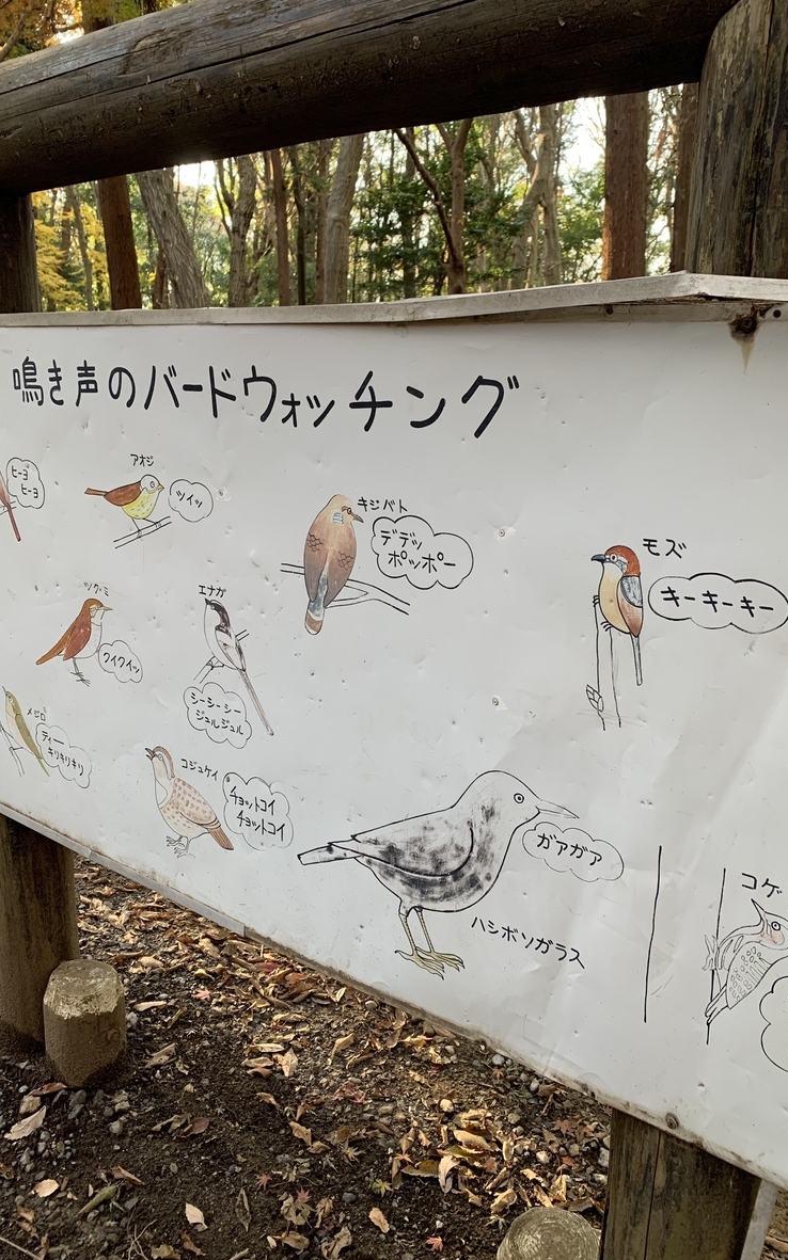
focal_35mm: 28
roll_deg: +0.9
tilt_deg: -13.4
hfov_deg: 44.5
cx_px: 377
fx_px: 962
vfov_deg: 66.5
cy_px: 623
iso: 80
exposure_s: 1/121
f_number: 1.8
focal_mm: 4.25
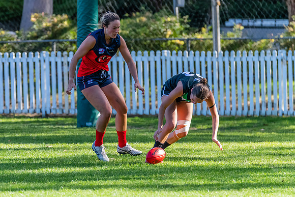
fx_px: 5002
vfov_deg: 2.3
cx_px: 113
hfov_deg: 3.4
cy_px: 77
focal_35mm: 610
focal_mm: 420
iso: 2200
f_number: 6
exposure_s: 1/1600
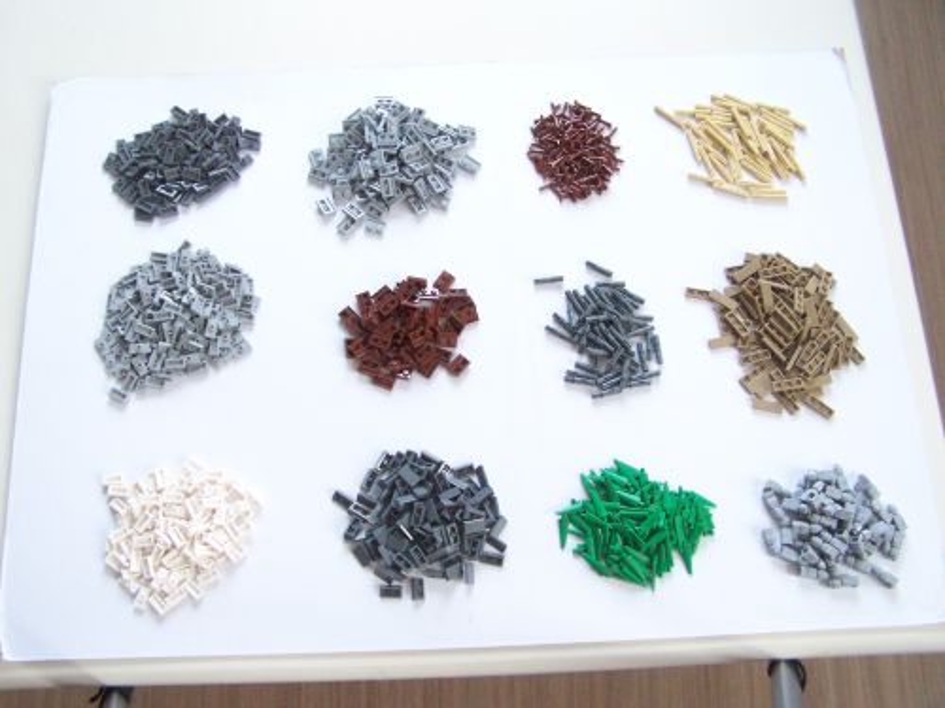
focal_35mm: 38
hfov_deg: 49.0
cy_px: 354
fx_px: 1037
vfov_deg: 37.7
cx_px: 472
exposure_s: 1/45
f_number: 3.6
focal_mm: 6.3
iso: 400
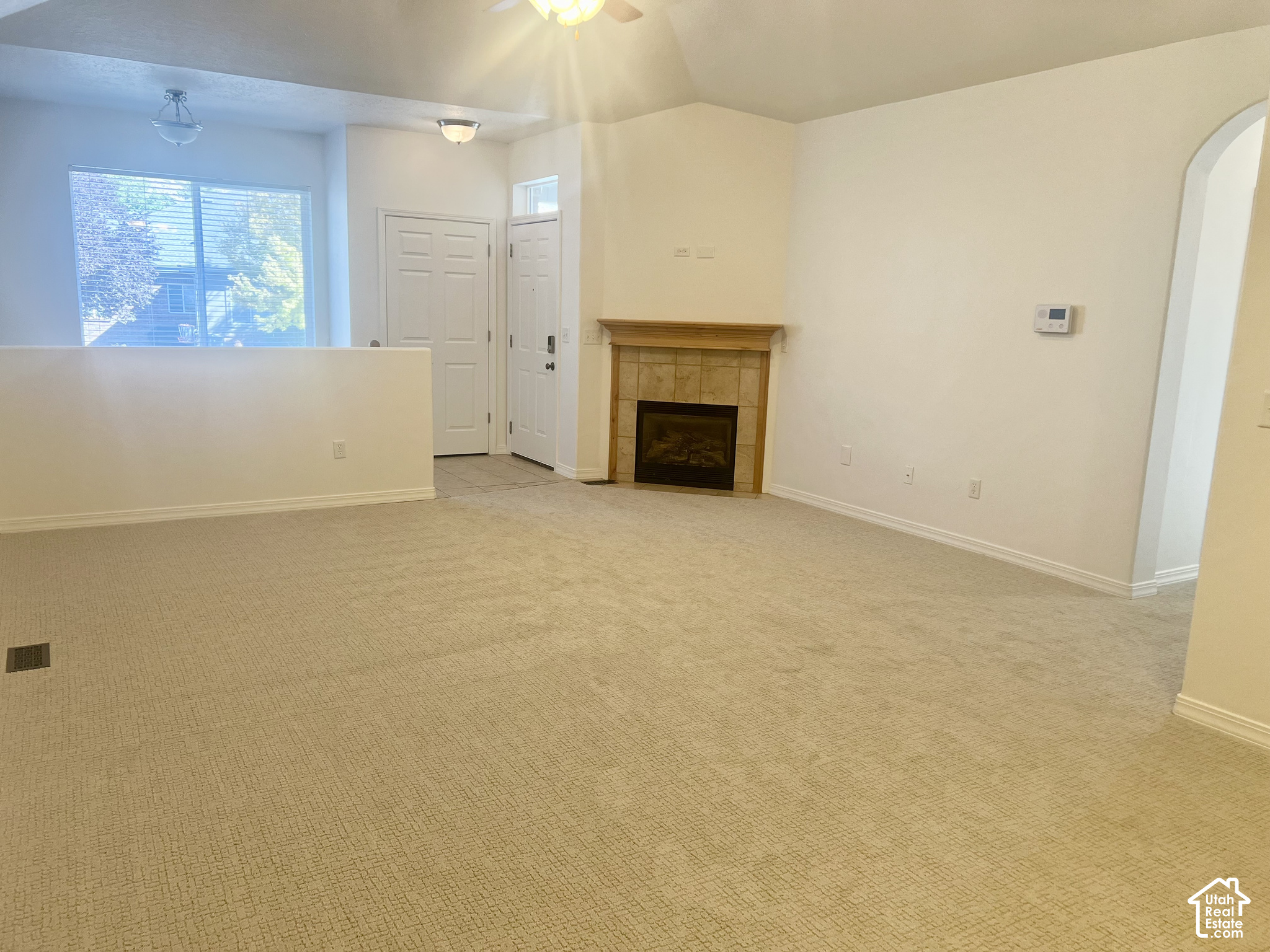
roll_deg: -2.5
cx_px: 635
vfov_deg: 53.1
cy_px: 476
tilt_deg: -9.8
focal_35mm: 26
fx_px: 954
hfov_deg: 67.3
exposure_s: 1/120
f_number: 1.5
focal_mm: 5.7
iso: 100
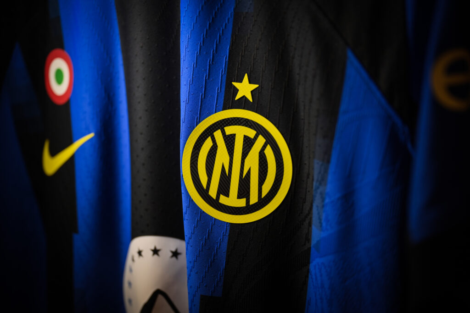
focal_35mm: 47
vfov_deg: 28.7
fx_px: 614
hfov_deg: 41.9
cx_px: 235
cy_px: 156
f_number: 2.8
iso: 400
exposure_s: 1/500
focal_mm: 47
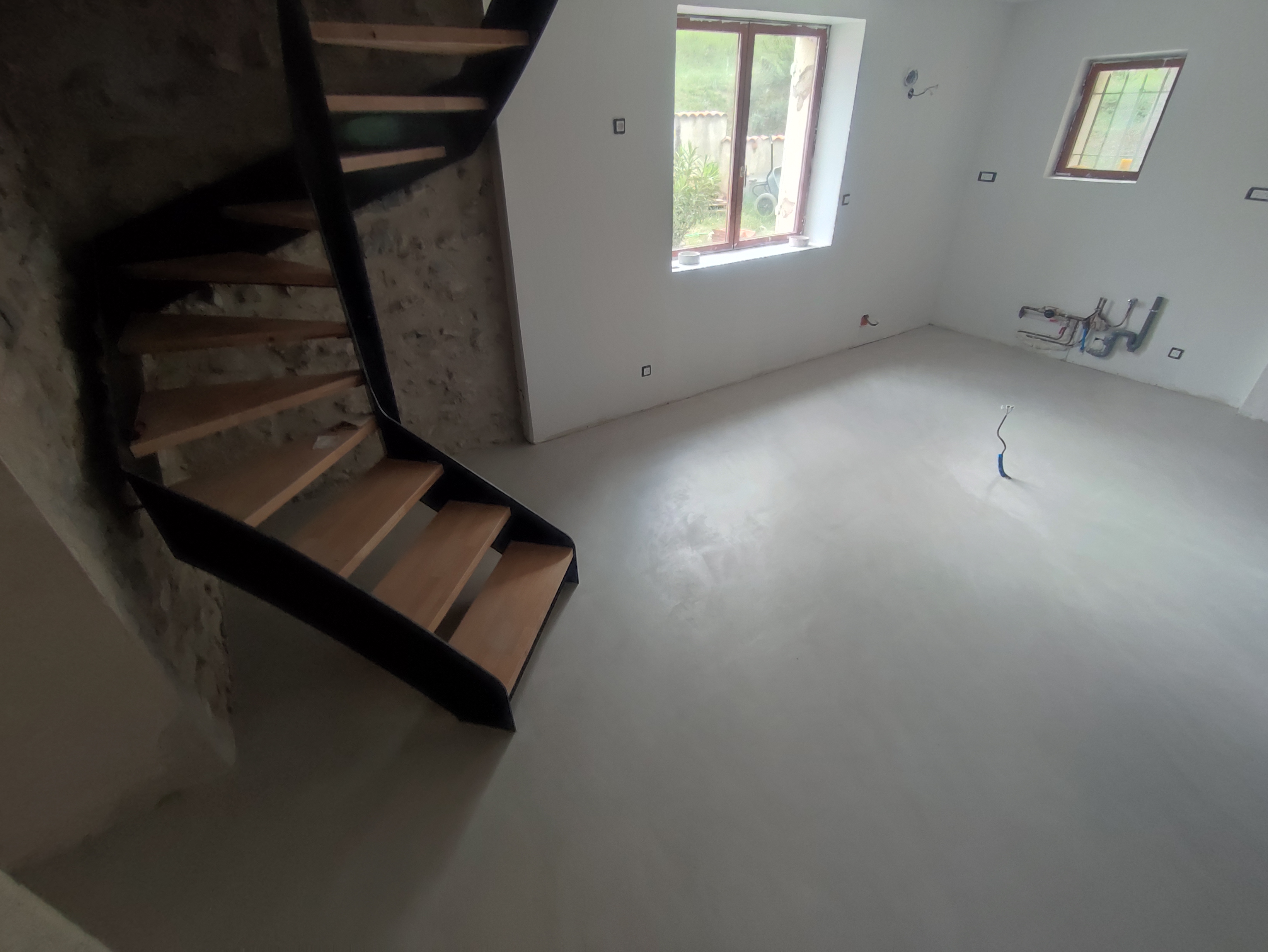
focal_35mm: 16
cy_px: 476
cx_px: 634
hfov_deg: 94.5
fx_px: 586
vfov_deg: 78.2
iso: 241
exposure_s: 1/100
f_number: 2.2
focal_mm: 1.65
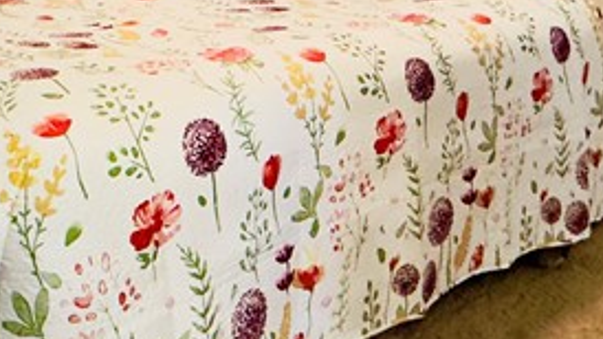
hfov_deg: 36.3
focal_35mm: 57
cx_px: 211
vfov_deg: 19.1
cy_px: -128
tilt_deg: -2.9
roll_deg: -0.8
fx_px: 911
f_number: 2.2
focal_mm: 2.22
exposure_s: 1/60
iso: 640
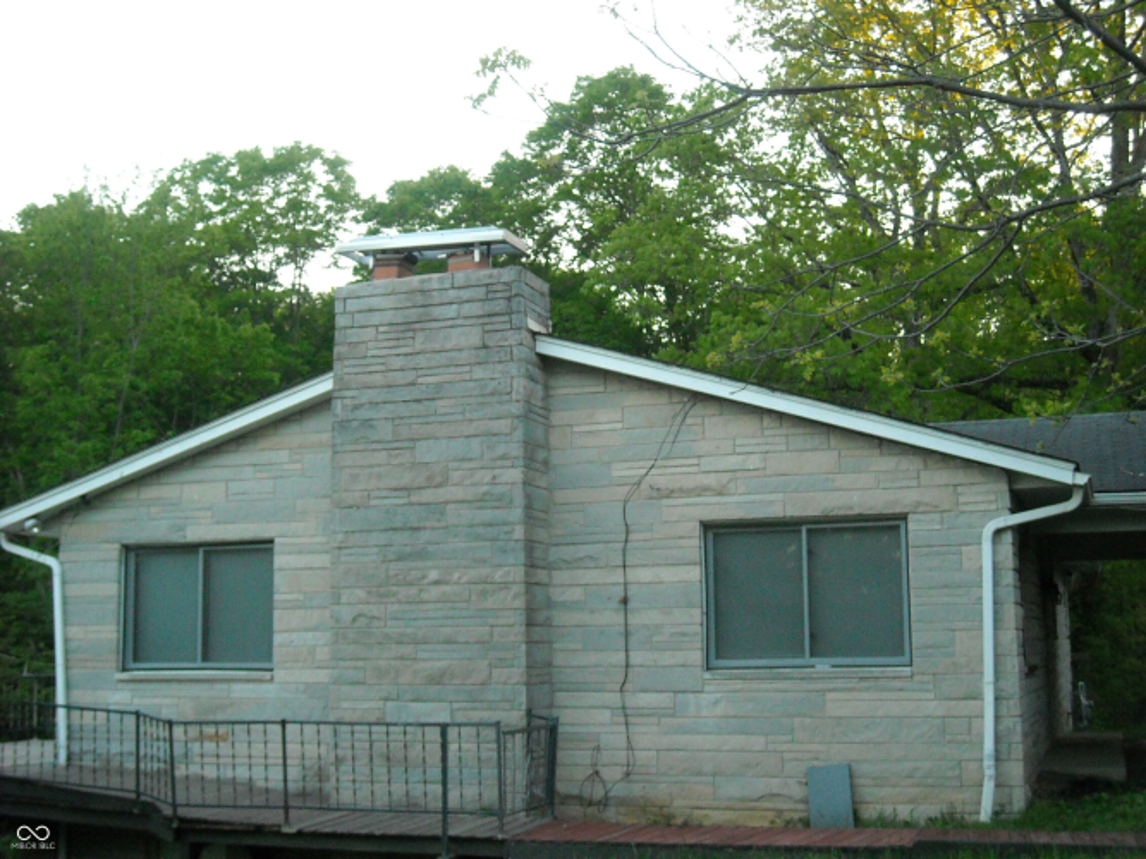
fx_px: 1622
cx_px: 573
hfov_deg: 38.9
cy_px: 430
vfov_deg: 29.7
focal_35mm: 49
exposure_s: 1/250
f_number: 3.2
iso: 518
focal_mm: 7.92
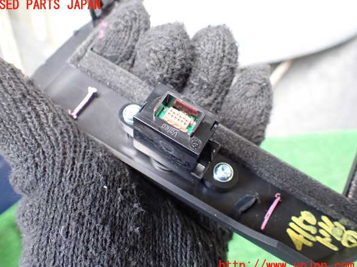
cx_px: 173
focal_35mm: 31
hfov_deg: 58.4
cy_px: 136
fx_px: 320
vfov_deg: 45.4
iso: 640
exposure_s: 1/125
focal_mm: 5.4
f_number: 2.3
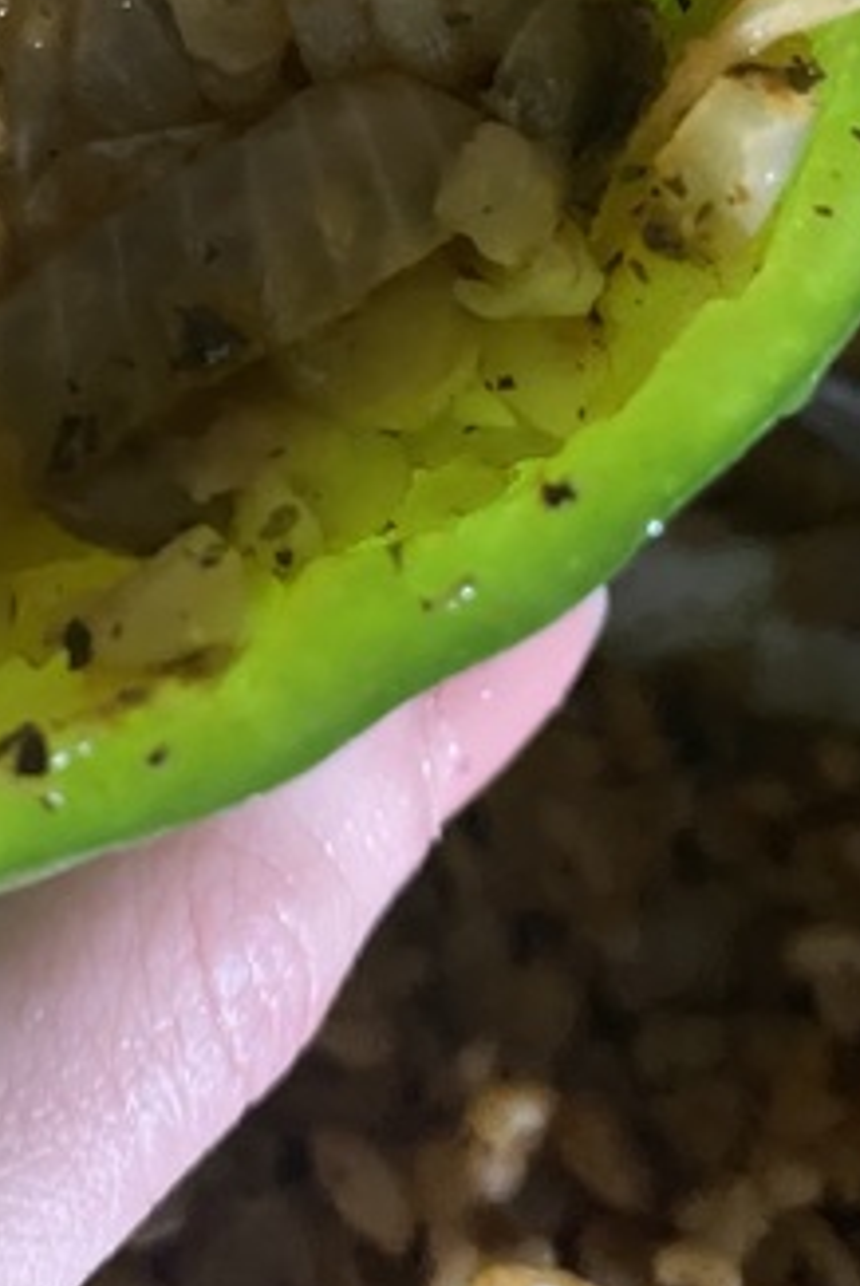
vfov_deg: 35.0
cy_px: 241
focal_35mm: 55
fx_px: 1967
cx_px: 241
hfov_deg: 24.5
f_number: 1.8
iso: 800
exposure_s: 1/30
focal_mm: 4.25
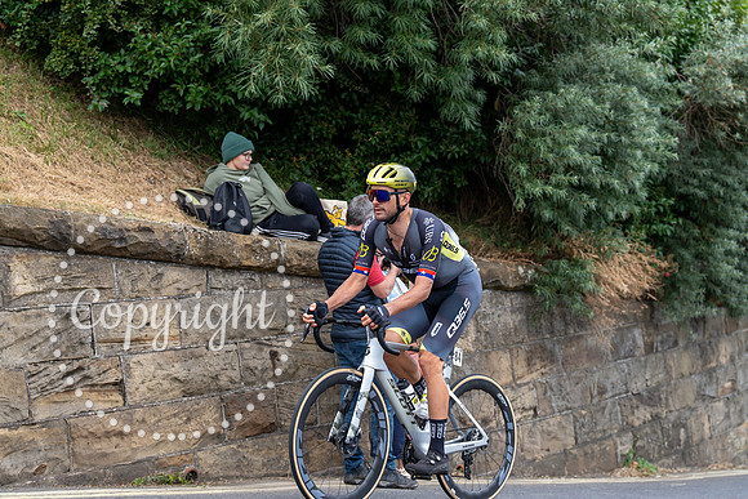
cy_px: 250
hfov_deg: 28.8
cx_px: 374
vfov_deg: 19.5
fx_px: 1455
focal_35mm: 70
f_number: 3.5
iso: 320
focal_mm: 70
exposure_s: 1/1000
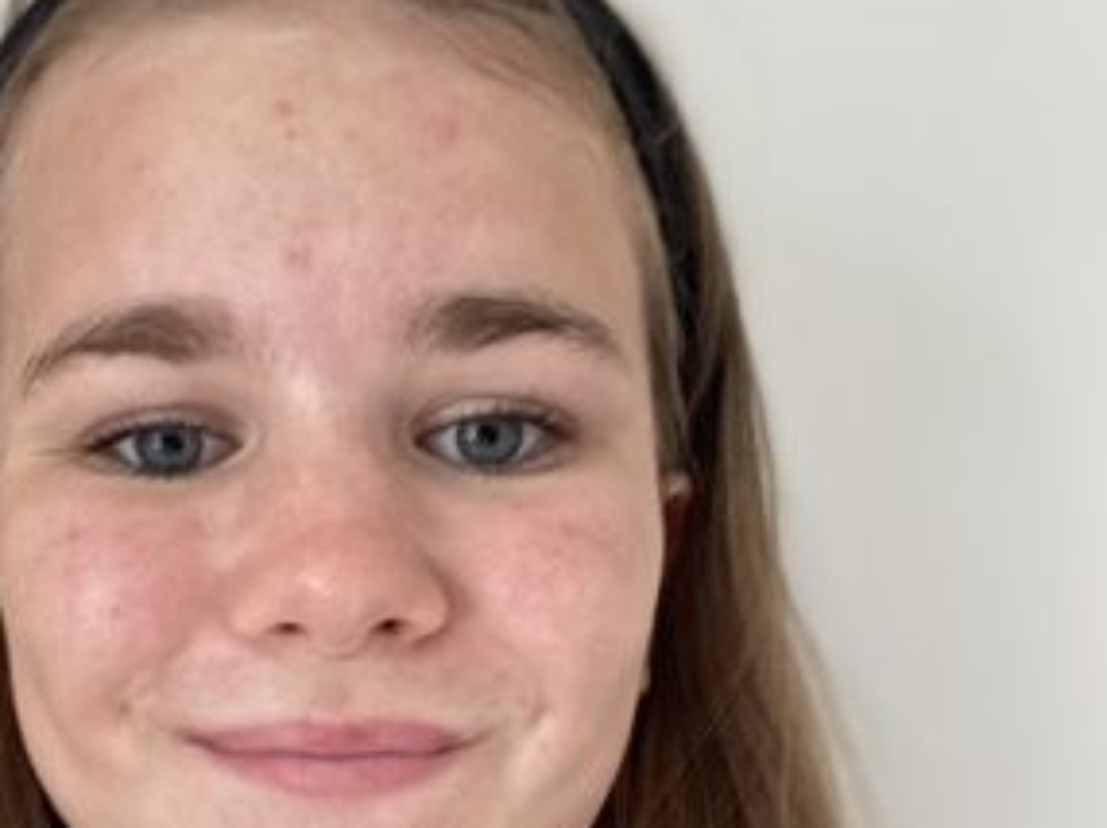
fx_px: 2013
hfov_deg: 30.4
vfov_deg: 22.2
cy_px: 871
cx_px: 341
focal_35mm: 63
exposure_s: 1/99
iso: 100
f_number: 2.2
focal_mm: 2.71
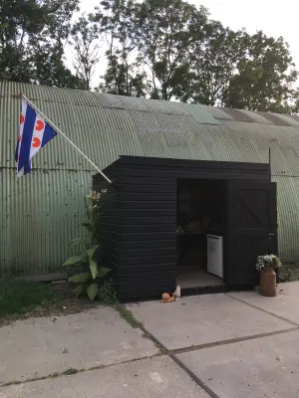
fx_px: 334
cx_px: 150
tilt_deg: +0.1
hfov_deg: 48.2
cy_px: 199
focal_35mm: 29
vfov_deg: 61.7
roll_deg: +0.7
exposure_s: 1/455
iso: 25
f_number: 2.2
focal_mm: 4.15
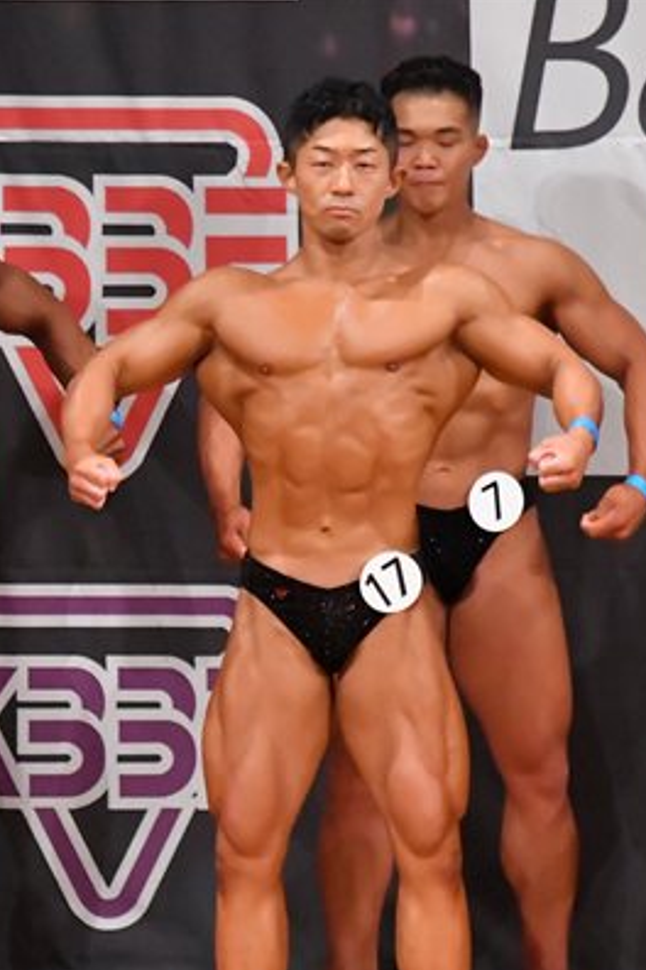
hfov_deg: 2.5
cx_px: -18
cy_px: 622
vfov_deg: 3.7
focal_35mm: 557
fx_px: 14991
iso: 10000
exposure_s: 1/400
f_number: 5.6
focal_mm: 190
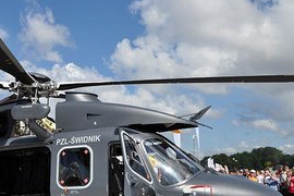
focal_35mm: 40
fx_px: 327
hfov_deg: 47.0
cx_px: 79
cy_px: 134
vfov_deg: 33.0
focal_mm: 18
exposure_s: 1/500
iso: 200
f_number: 11
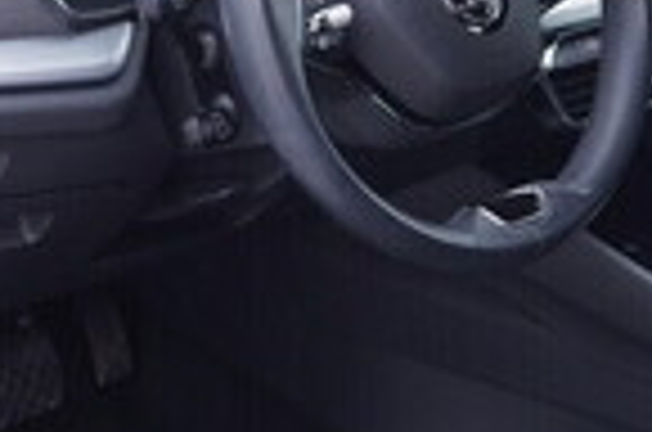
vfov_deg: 10.0
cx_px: -112
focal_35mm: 137
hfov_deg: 14.6
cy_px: 218
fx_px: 2476
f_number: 3.2
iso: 125
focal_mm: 24
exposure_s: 1/50
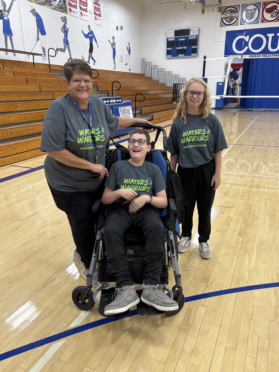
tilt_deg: -18.1
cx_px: 140
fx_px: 290
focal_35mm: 27
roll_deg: +0.6
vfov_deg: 65.3
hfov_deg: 51.4
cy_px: 191
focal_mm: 5.96
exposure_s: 1/60
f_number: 1.6
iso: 125
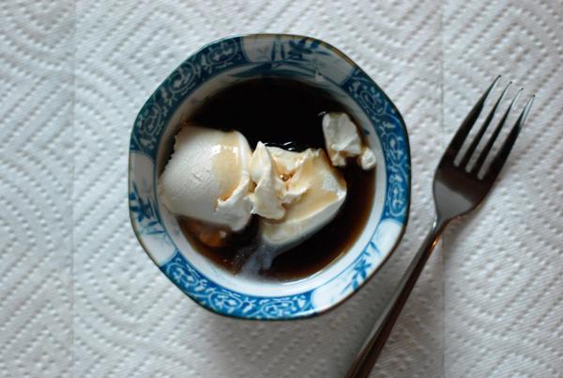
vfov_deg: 18.2
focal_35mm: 75
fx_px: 1175
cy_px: 189
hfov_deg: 27.0
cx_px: 282
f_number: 2
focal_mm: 50
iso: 800
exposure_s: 1/100
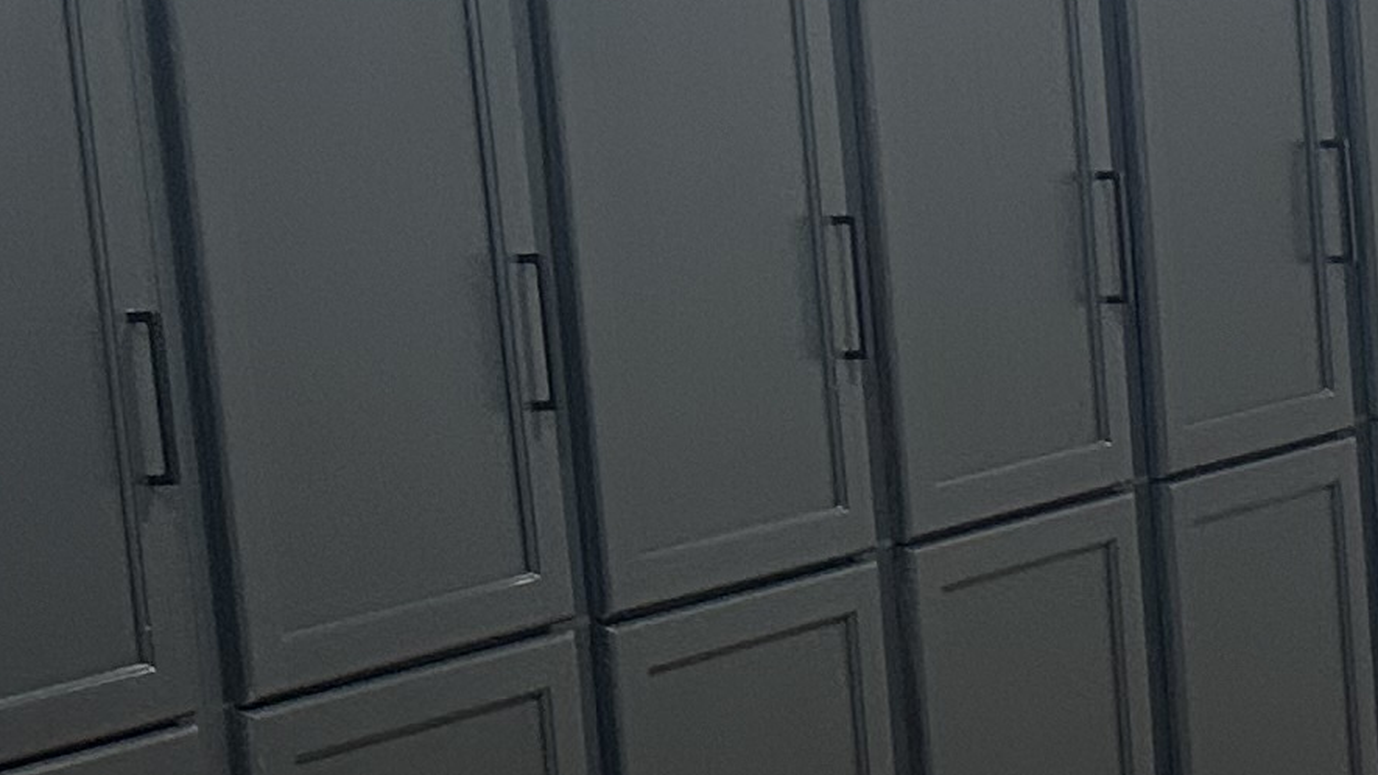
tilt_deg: -9.5
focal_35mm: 129
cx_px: 1144
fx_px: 4714
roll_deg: +3.3
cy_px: 612
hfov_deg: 16.5
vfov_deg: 9.4
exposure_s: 1/60
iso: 250
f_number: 1.5
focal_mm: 5.7
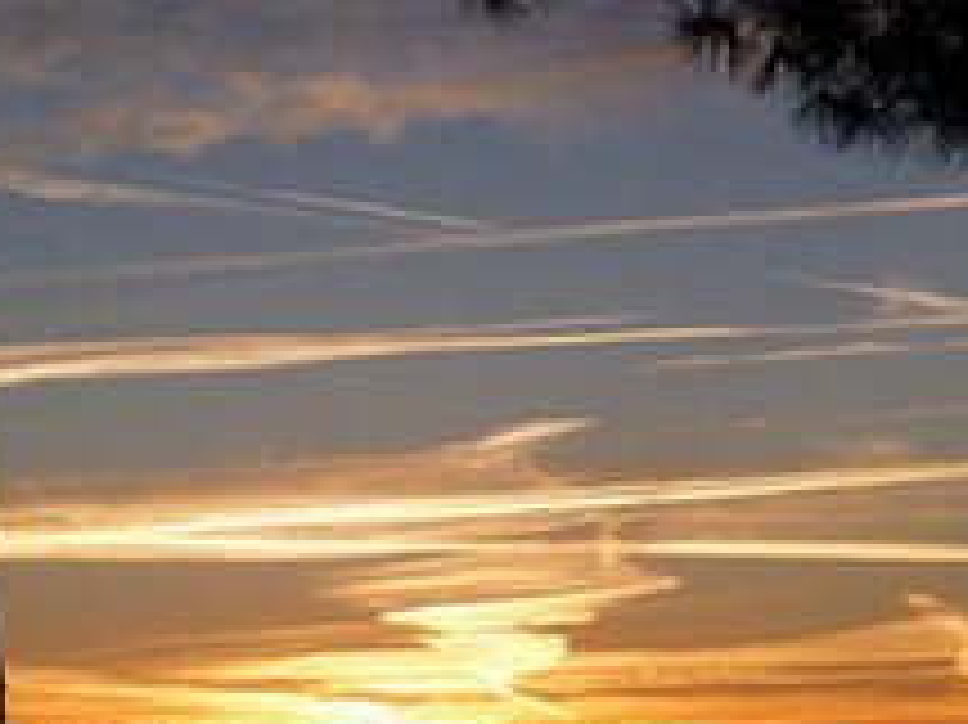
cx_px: 684
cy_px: 209
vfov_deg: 12.1
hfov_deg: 16.1
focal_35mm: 122
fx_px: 3410
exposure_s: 1/400
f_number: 4.3
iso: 80
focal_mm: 12.4
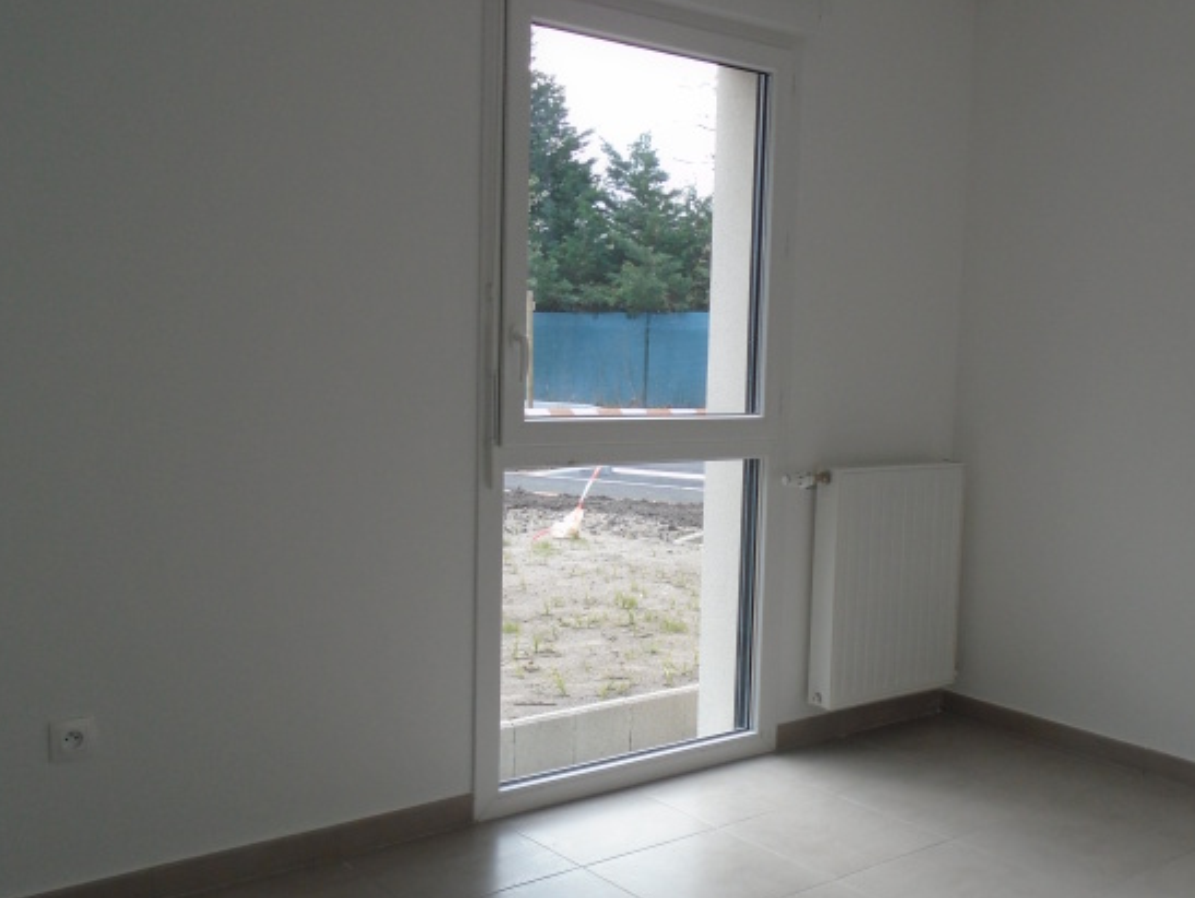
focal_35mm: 38
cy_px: 496
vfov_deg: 37.7
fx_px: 1313
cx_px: 778
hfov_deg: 48.3
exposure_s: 1/60
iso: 100
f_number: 3.2
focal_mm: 4.6
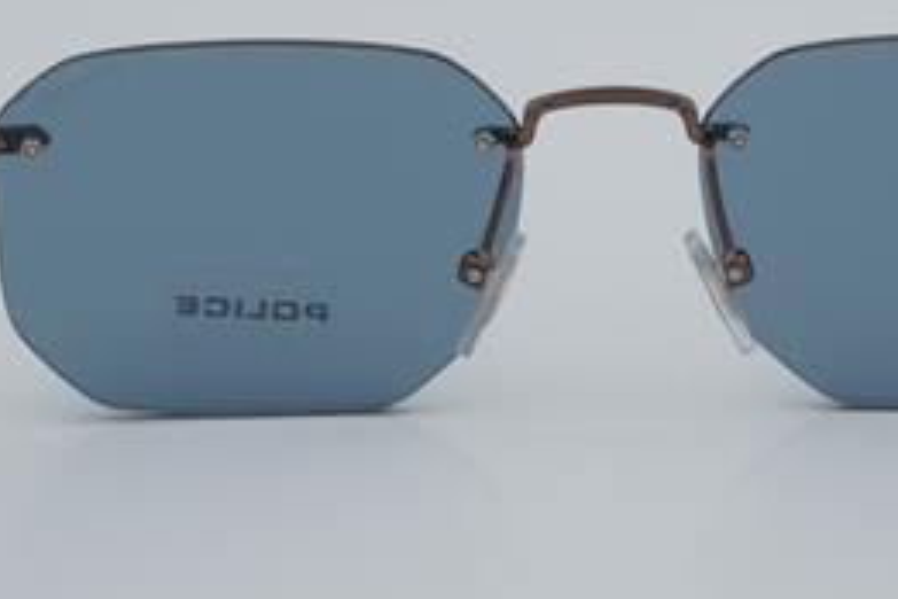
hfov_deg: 17.7
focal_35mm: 115
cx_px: 612
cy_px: 217
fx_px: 2868
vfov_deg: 11.9
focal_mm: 50
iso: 100
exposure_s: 1/4
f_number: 32
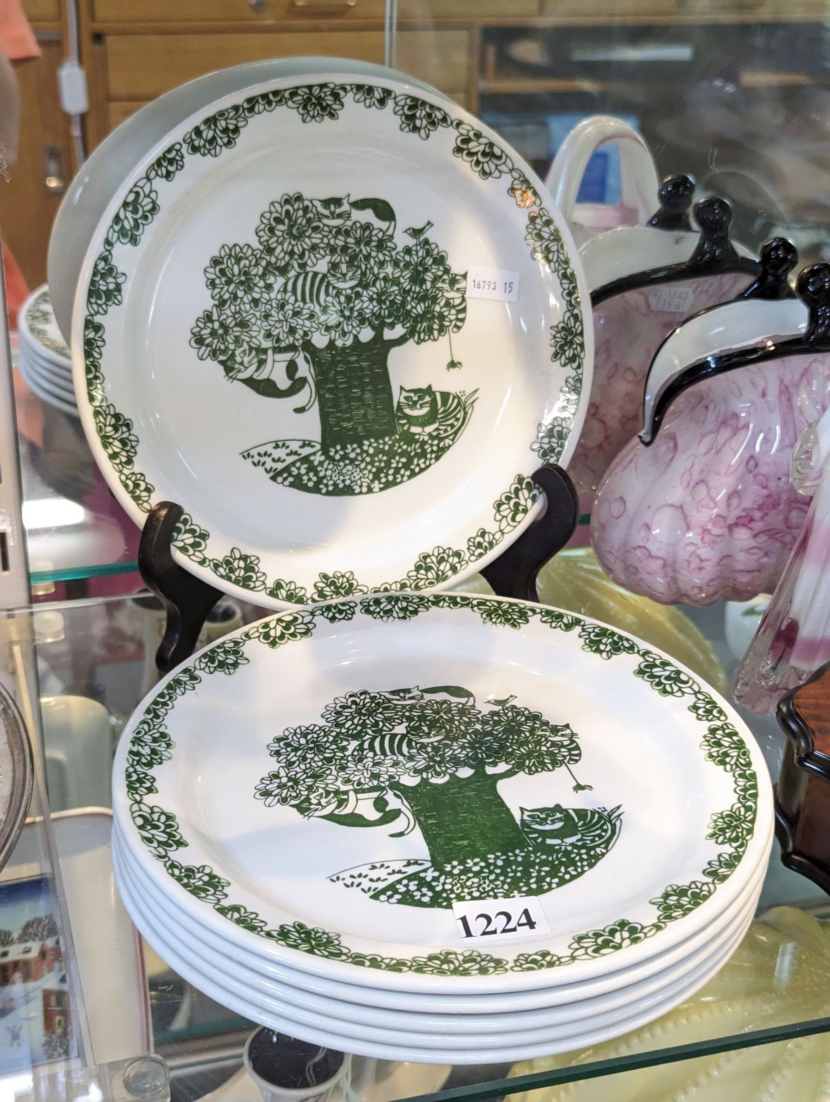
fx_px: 1530
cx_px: 415
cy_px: 551
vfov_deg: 39.6
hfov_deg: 30.3
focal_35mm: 48
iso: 322
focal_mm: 6.81
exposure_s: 1/50
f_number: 1.85
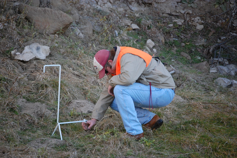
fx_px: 1628
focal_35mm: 248
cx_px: 118
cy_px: 79
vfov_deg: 5.5
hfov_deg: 8.3
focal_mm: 165
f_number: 5.3
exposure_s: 1/320
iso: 800
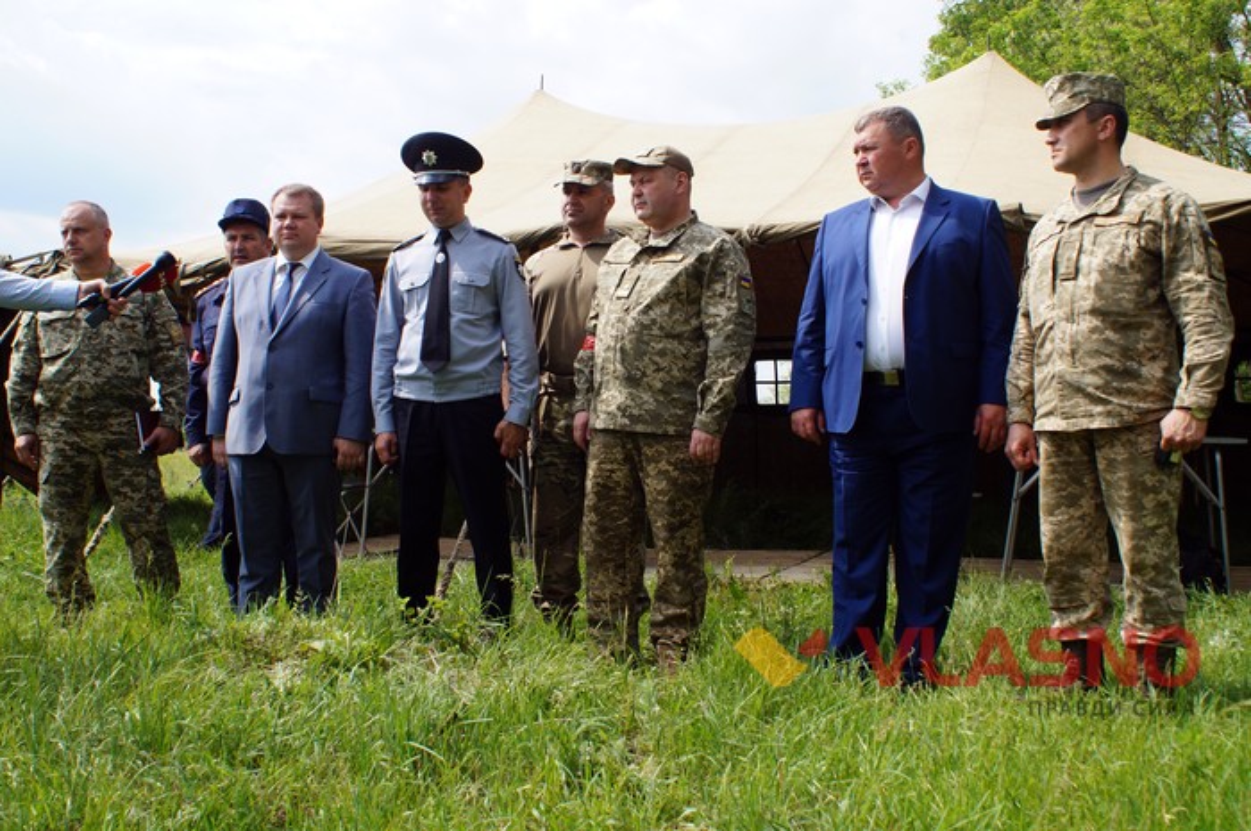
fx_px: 1250
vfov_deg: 36.8
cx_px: 626
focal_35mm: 36
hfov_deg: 53.2
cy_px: 416
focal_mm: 24
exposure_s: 1/125
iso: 100
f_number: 9
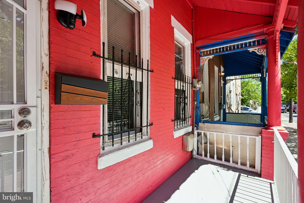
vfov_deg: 70.4
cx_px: 152
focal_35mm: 17
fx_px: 144
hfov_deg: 93.3
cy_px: 102
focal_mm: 17
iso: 320
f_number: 5
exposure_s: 1/320
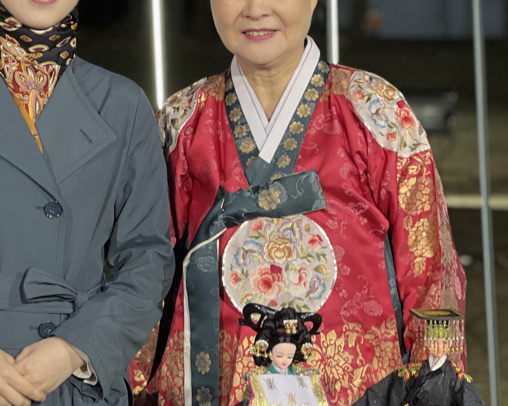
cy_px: 193
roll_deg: -0.5
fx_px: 2075
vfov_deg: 11.2
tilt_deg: -4.0
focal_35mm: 138
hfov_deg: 13.9
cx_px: 139
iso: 160
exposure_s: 1/33
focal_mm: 9
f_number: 2.8
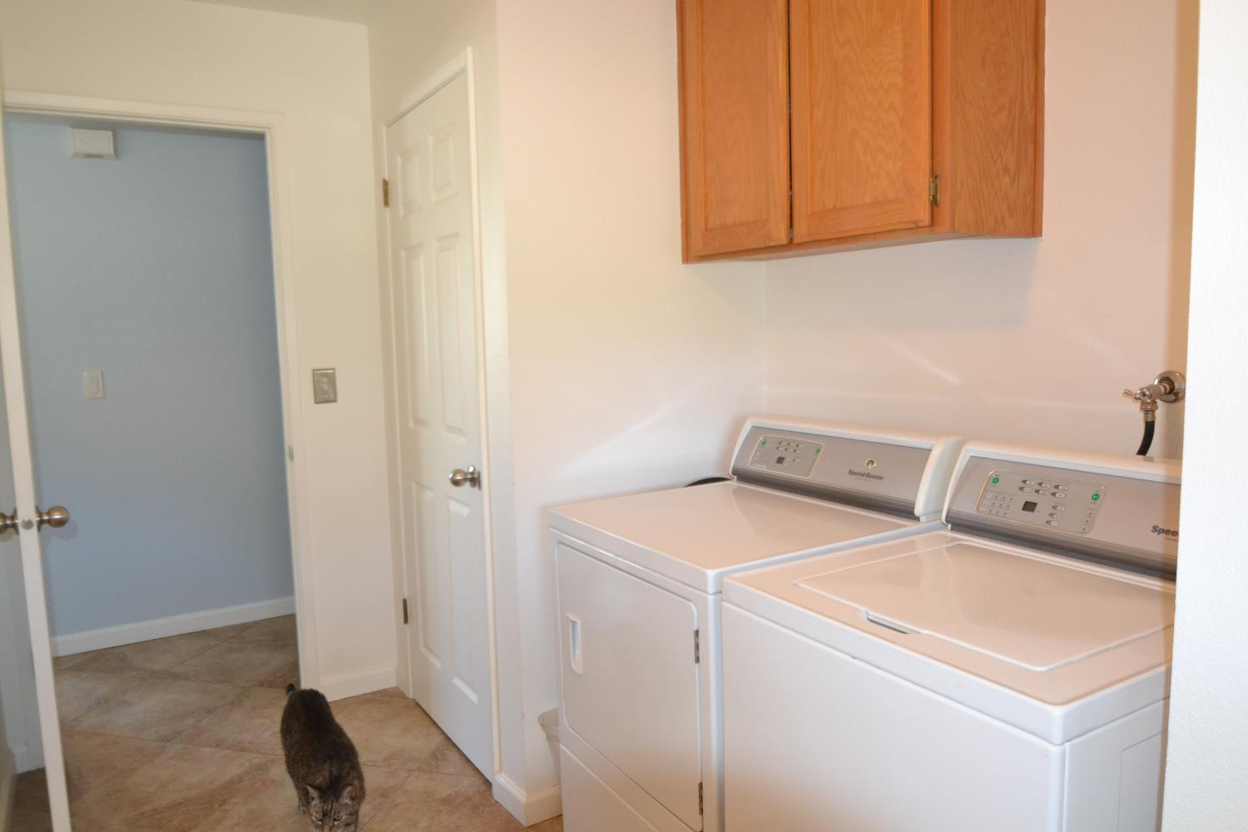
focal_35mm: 24
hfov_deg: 73.7
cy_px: 416
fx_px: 832
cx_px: 624
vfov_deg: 53.1
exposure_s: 1/60
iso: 1800
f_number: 4
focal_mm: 16
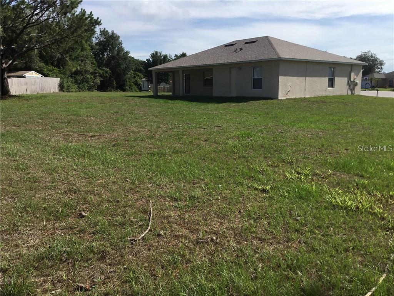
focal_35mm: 31
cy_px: 148
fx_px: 353
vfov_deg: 45.4
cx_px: 197
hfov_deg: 58.4
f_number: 2.4
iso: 25
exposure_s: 1/1508
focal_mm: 3.3
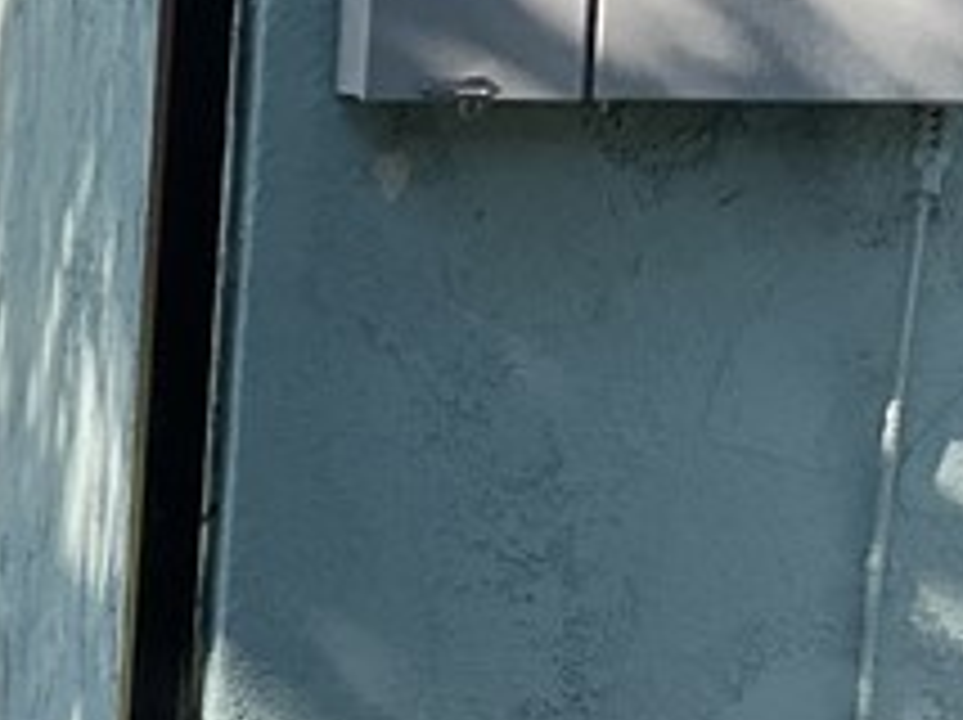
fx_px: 3863
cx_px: -950
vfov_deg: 10.6
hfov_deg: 12.5
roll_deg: +1.3
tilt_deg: -10.3
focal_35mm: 139
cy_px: 612
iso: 16
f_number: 1.8
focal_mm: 3
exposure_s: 1/465
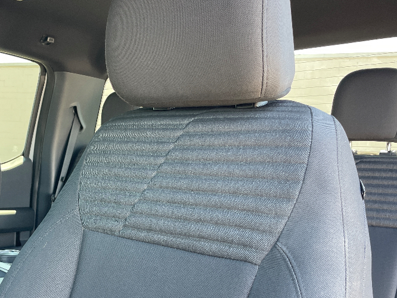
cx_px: 111
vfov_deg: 35.5
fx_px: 459
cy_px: 207
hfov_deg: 45.6
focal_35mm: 40
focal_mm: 4.2
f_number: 1.6
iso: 125
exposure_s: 1/112
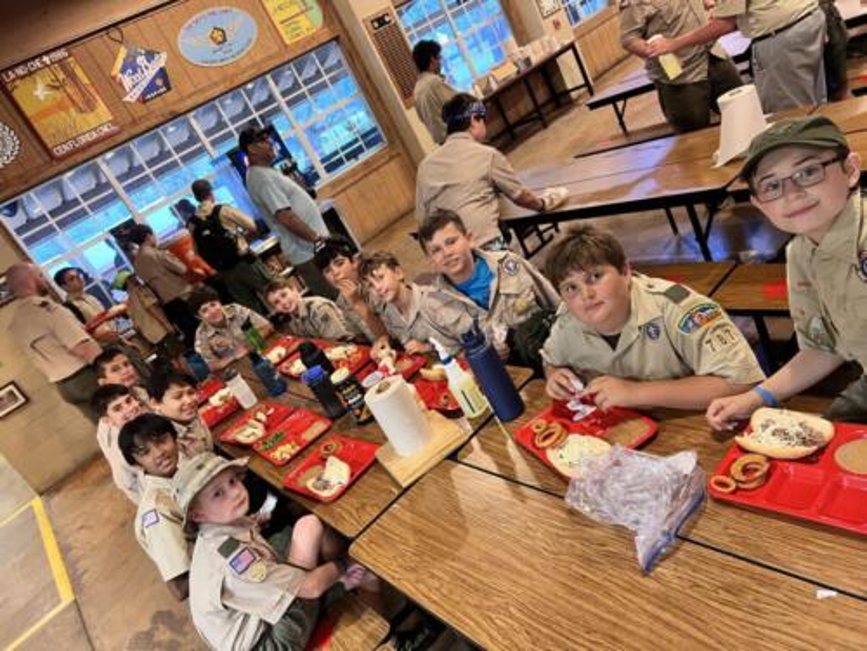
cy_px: 326
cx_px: 434
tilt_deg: -19.6
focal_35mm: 26
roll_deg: +30.0
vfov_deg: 53.1
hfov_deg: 67.3
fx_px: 651
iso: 500
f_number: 1.5
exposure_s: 1/40
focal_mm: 5.7
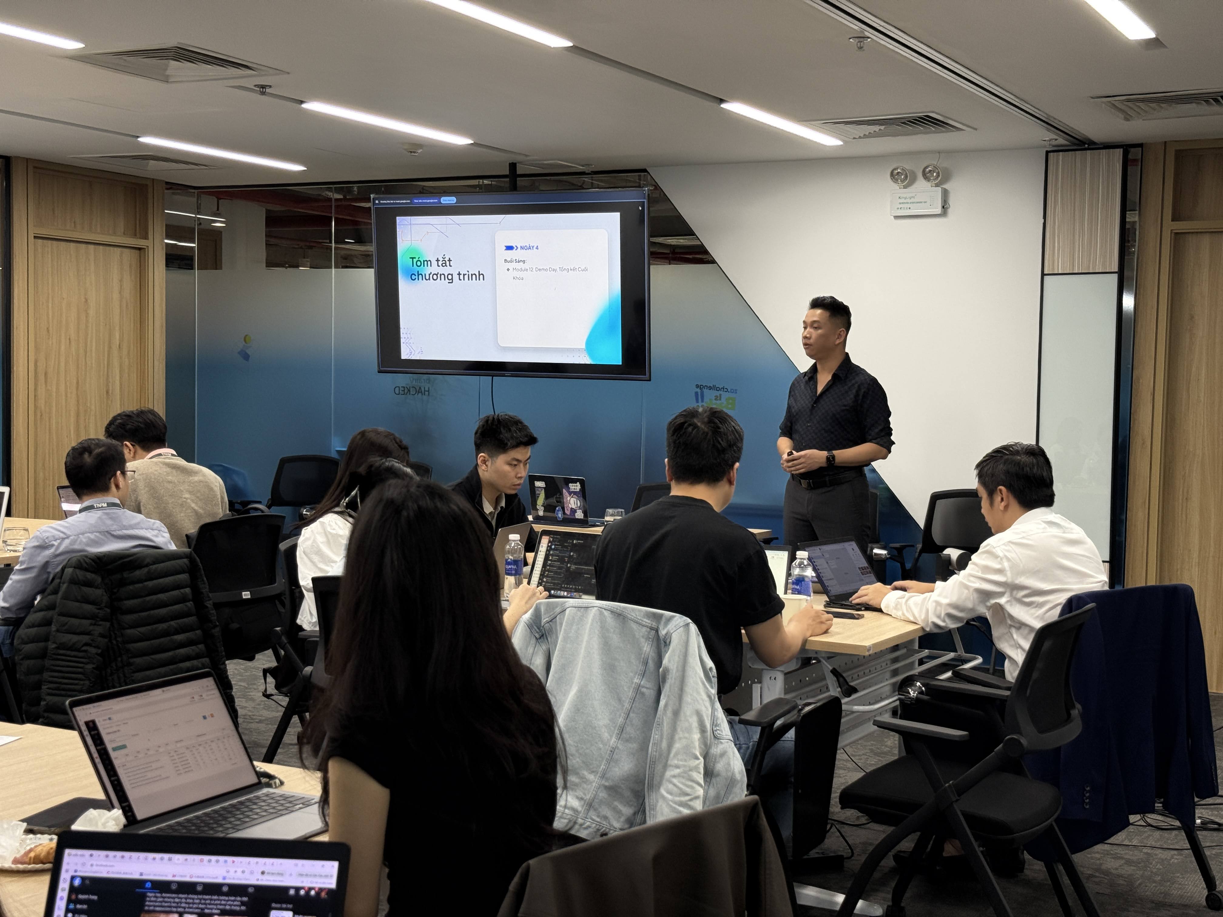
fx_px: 1696
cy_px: 458
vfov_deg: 30.3
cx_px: 612
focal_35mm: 48
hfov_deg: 39.7
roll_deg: -1.4
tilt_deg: -2.8
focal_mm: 6.76
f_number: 1.78
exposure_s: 1/110
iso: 100
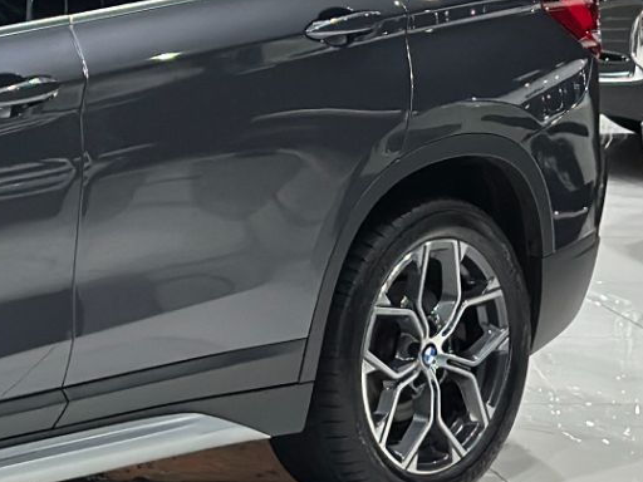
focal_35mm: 180
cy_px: 210
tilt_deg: -8.8
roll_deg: -0.5
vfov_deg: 8.2
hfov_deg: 10.5
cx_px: -393
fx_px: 3344
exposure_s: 1/120
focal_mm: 6.86
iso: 250
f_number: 1.78
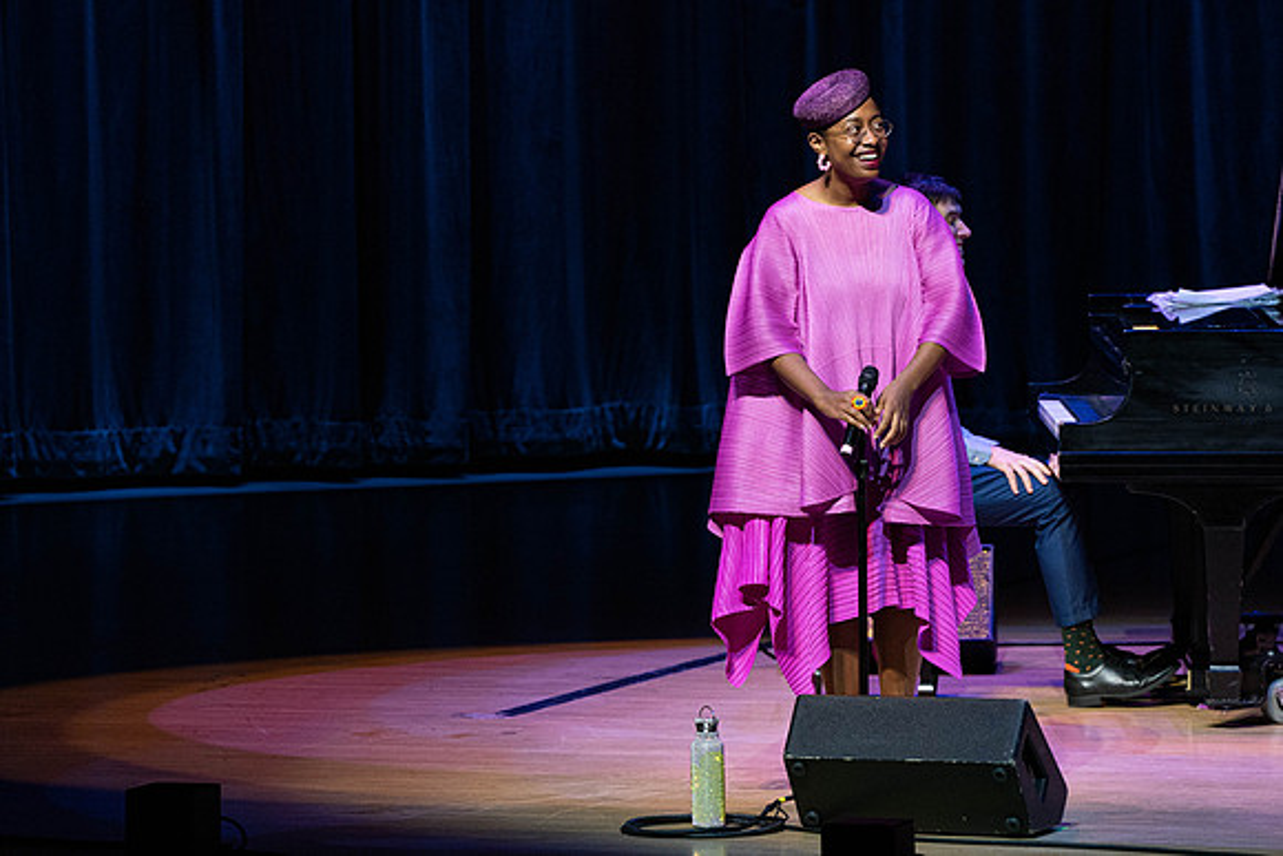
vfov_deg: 4.0
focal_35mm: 343
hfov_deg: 6.0
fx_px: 12228
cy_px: 394
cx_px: 591
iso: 4000
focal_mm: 318
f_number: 8
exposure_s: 1/320
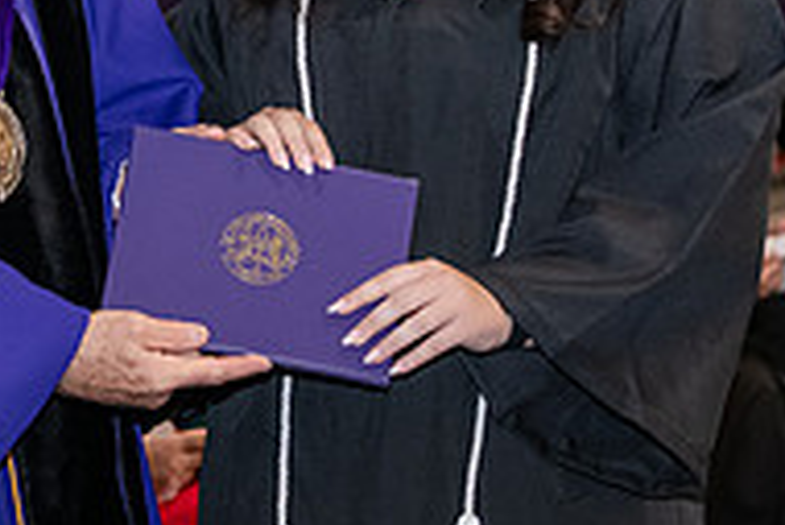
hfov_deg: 9.6
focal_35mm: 214
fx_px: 4670
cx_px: 37
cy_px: -19
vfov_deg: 6.4
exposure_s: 1/200
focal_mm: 70
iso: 2500
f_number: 5
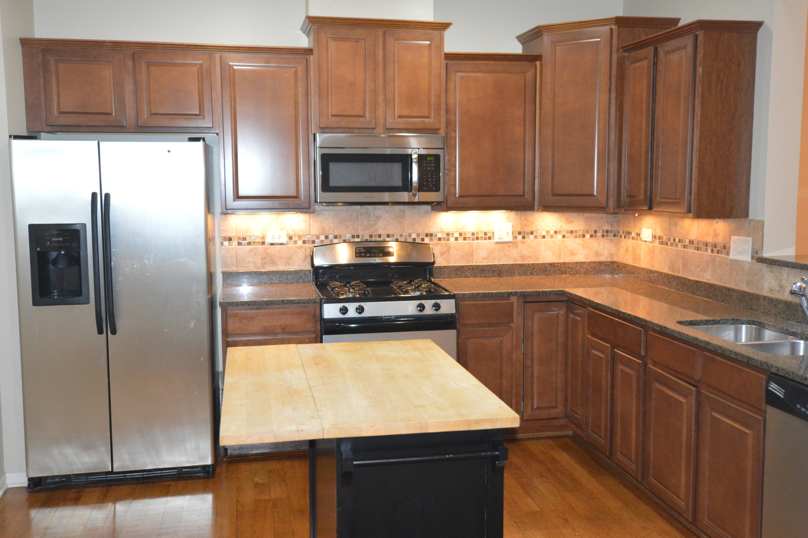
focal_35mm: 36
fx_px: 807
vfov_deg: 36.8
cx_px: 404
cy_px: 269
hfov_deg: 53.2
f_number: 4.5
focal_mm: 24
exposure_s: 1/60
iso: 2800
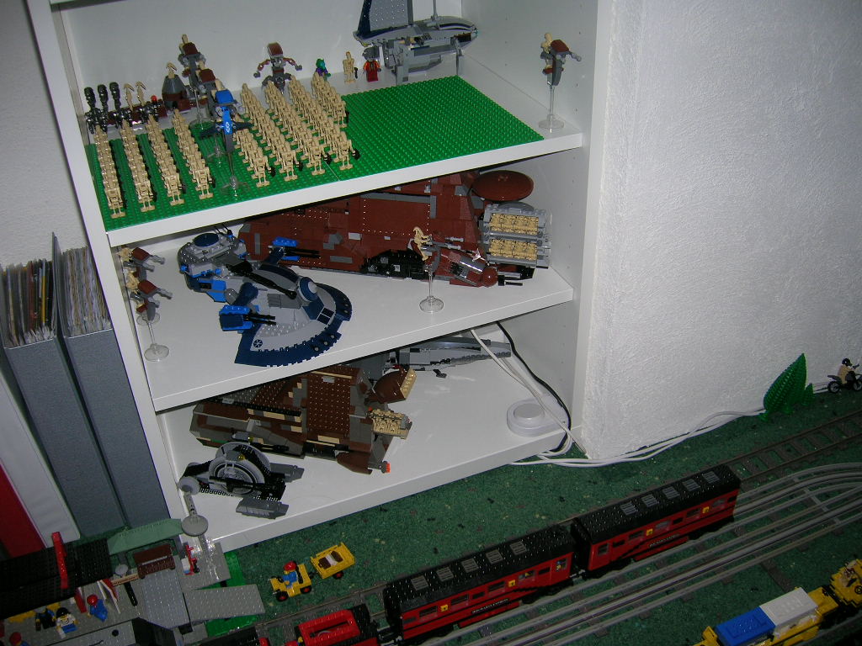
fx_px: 847
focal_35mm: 34
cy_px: 323
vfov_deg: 41.8
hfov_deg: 54.0
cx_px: 431
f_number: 2.9
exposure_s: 1/60.1
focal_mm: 5.7
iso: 50
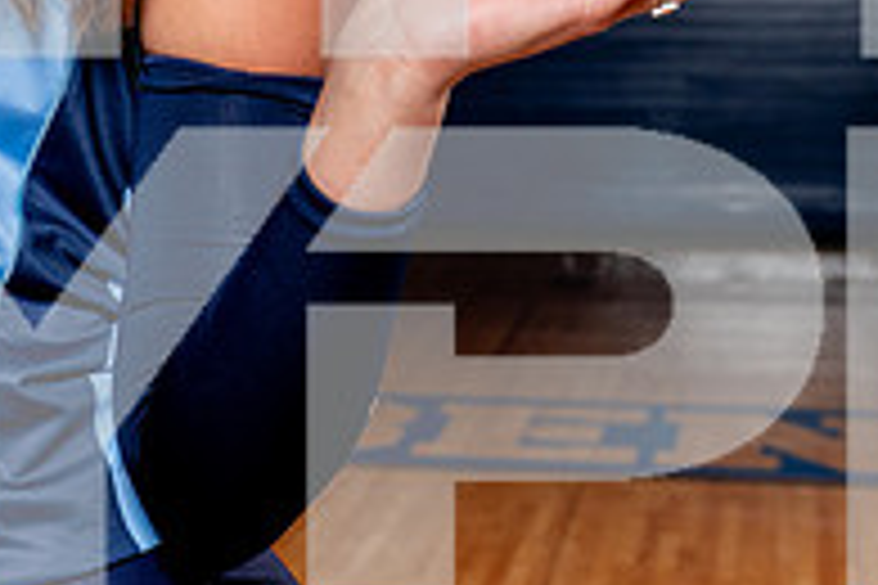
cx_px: 234
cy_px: -178
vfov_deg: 11.8
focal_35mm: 113
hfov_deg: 18.0
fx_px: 2756
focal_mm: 38
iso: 200
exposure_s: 1/250
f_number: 5.6
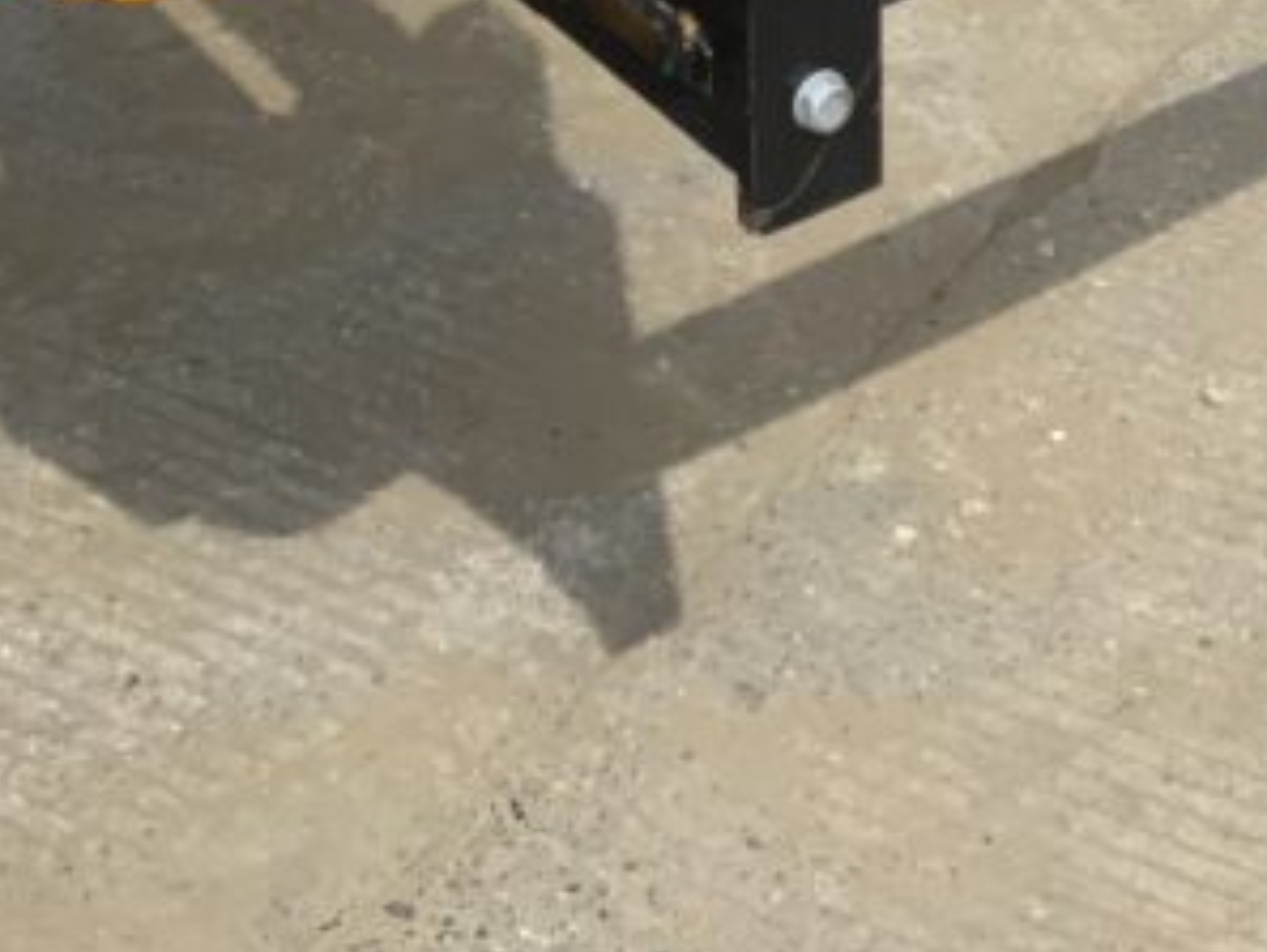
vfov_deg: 13.5
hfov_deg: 19.6
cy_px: -670
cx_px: 781
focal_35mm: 100
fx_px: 3662
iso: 16
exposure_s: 1/2227
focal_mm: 3
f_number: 1.8
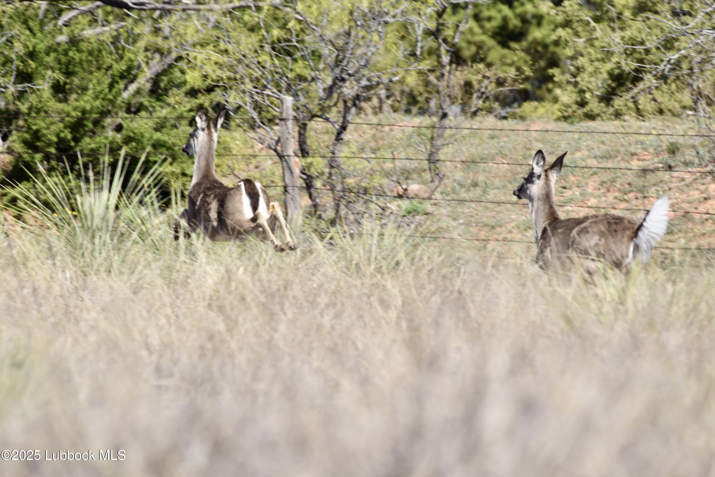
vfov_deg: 1.8
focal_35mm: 750
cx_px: 358
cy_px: 238
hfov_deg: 2.7
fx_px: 14895
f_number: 8
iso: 200
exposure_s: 1/500
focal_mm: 500
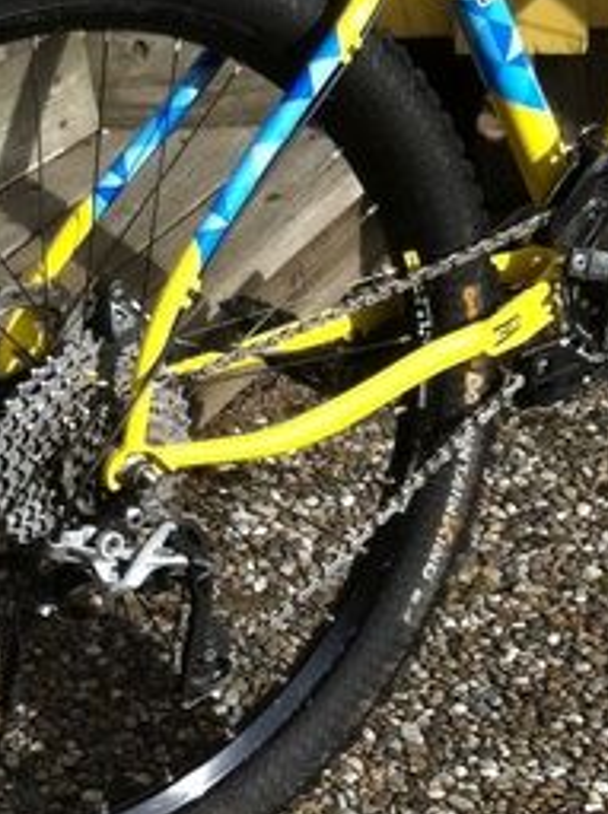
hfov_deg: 11.0
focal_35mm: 133
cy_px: 237
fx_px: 3125
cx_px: 683
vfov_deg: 14.8
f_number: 2.8
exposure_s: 1/1077
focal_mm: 3.85
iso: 80
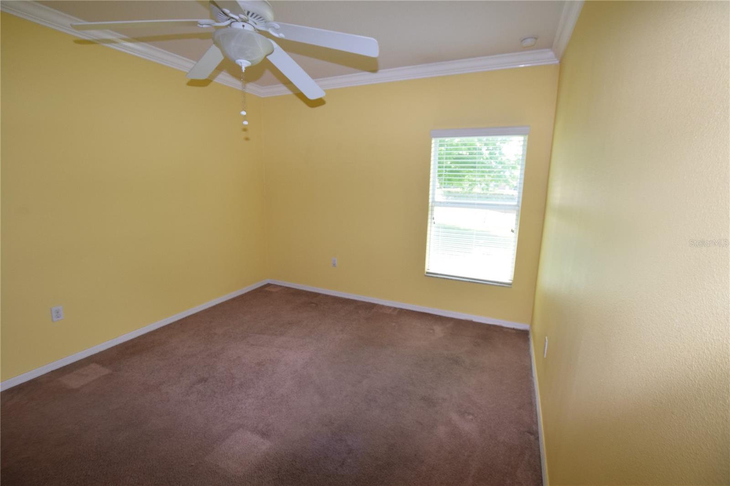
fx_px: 304
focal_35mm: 15
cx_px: 365
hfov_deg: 100.4
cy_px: 243
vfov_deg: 77.3
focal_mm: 10
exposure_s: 1/125
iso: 800
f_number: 5.6
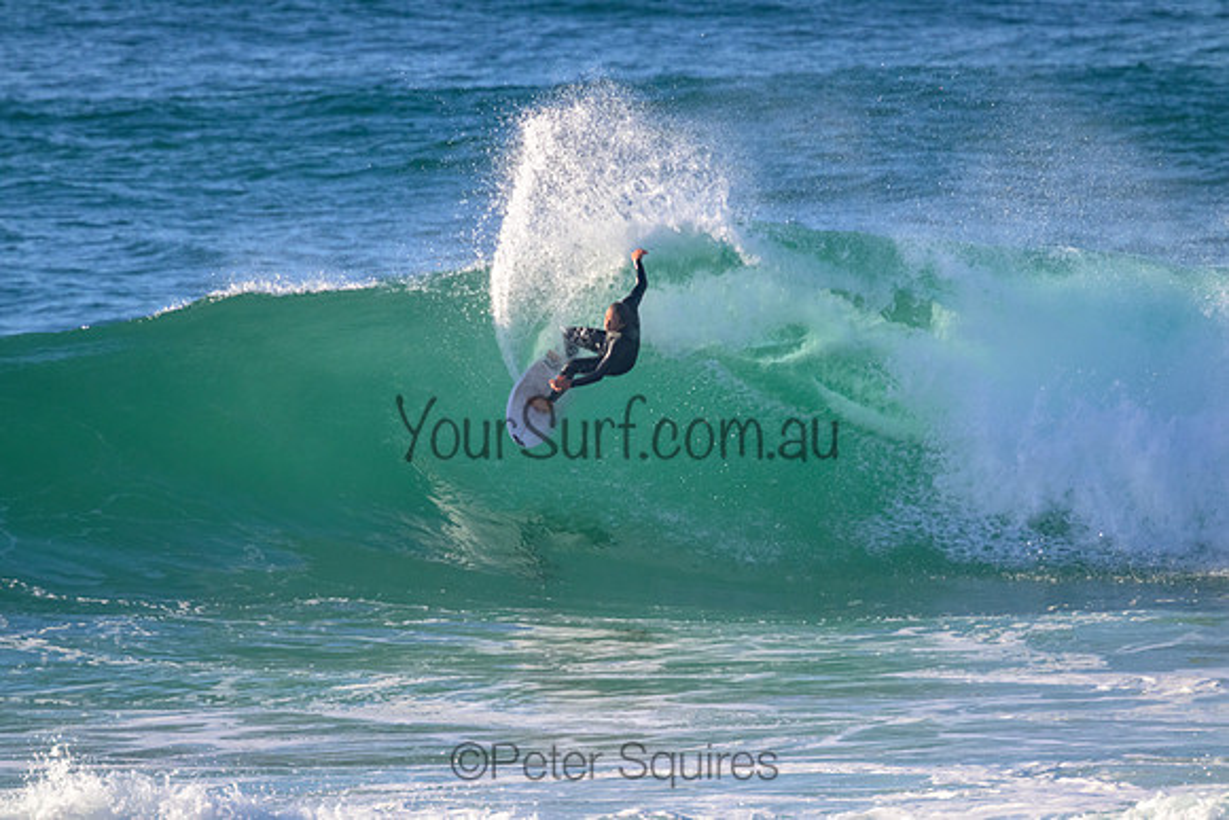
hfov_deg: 2.6
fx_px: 27316
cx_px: 614
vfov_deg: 1.7
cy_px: 410
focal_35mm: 800
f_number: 11
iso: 1600
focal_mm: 800
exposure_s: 1/1250
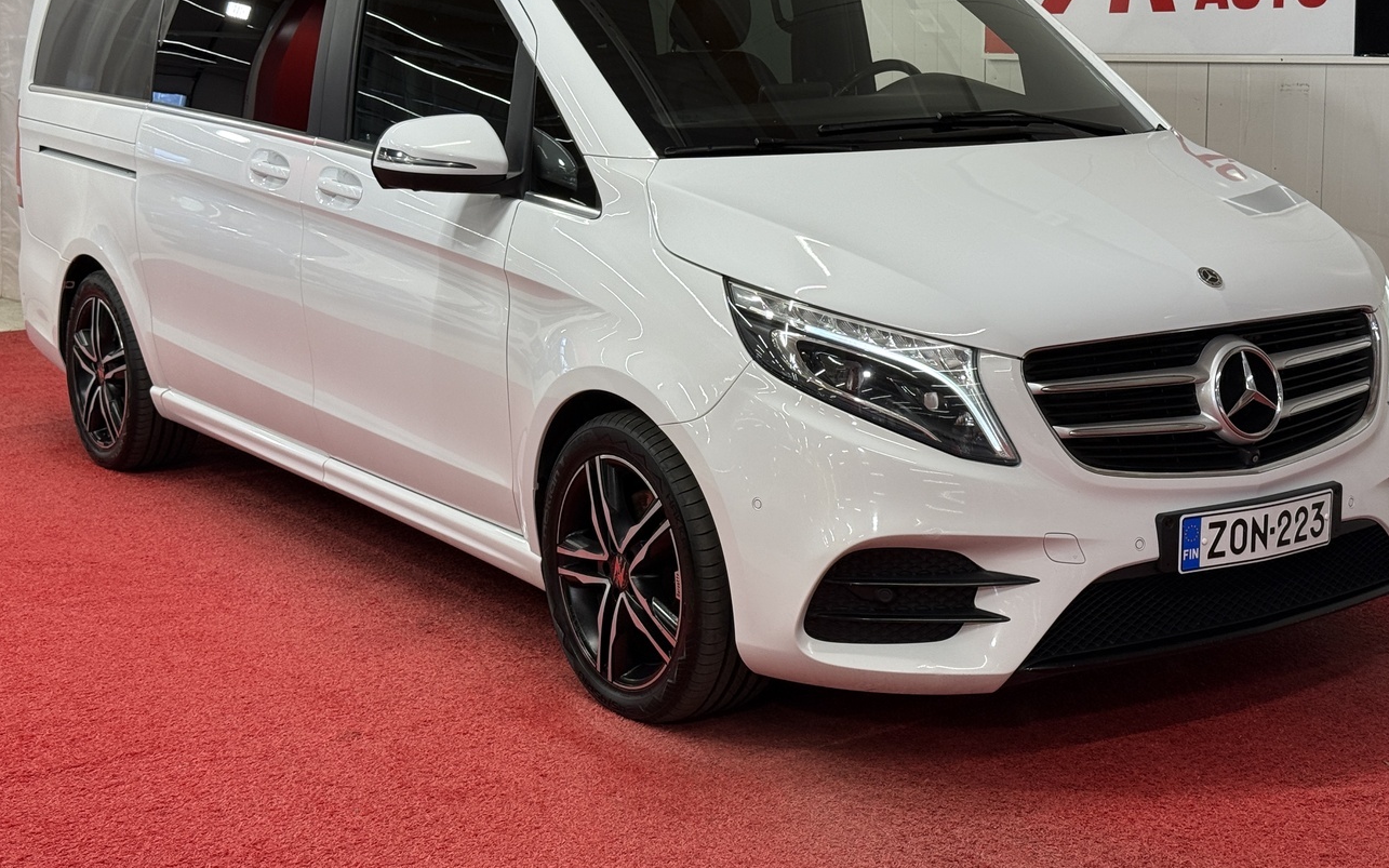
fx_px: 2158
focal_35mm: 57
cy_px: 332
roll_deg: +1.1
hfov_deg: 35.7
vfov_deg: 22.7
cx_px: 713
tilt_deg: -7.7
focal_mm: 6.76
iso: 64
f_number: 1.78
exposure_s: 1/99
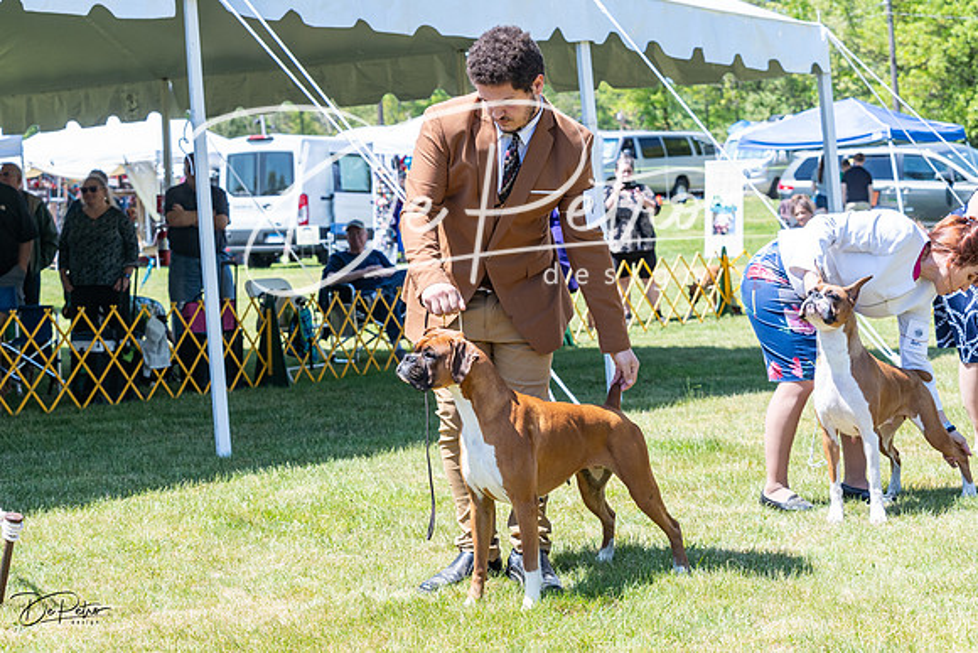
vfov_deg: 19.5
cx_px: 489
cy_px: 326
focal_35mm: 70
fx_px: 1902
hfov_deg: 28.8
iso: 500
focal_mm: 70
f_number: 6.3
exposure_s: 1/640
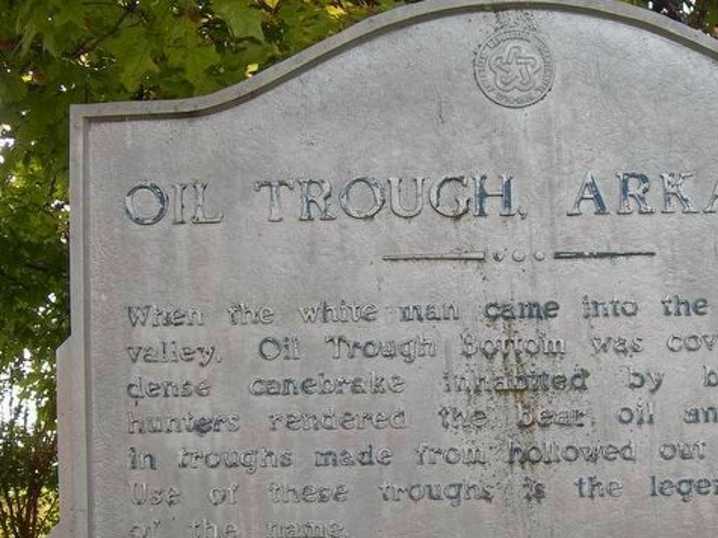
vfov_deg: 22.7
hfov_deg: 30.1
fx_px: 1327
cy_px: 417
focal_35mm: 64
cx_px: 479
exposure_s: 1/140
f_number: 2.8
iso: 50
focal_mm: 7.8
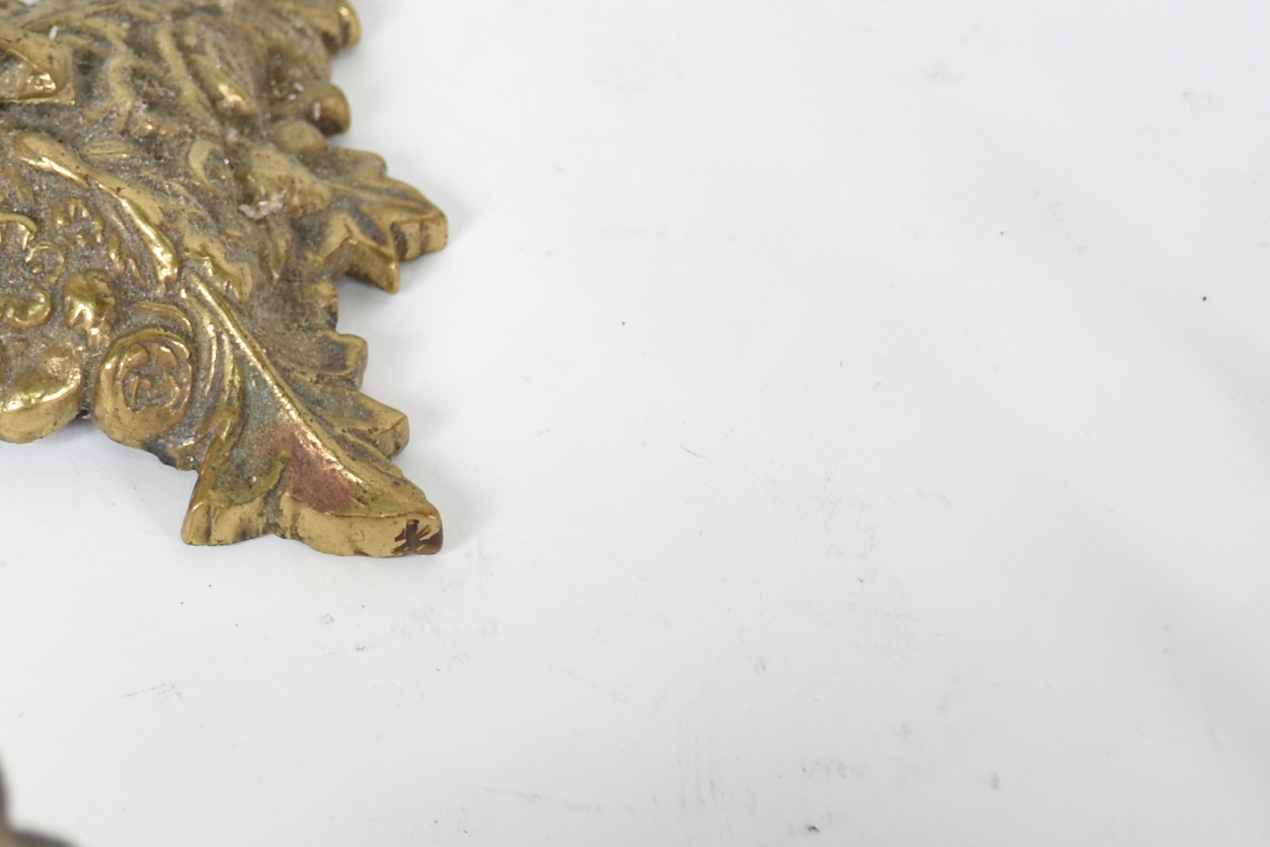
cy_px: -316
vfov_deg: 8.9
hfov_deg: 13.1
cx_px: -369
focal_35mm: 151
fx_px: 5327
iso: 160
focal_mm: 34
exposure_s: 1/50
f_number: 5
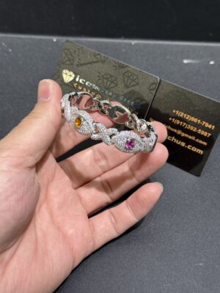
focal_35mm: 48
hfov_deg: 30.3
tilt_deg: -47.0
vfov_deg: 39.7
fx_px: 407
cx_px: 110
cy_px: 146
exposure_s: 1/100
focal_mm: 6.76
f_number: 1.78
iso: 64
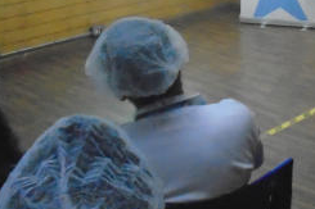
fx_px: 691
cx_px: 328
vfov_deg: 16.7
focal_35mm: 79
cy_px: -27
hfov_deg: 24.3
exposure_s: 1/40
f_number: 3.5
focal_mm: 5.5
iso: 1600
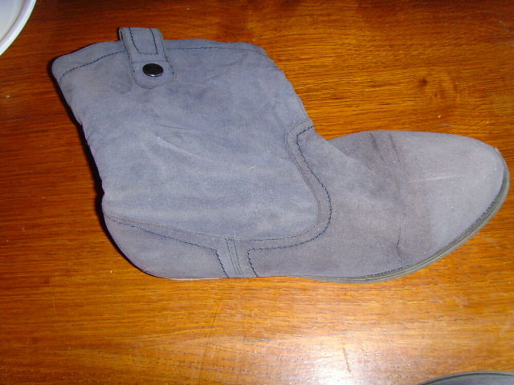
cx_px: 257
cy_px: 192
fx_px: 579
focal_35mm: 39
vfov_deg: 36.8
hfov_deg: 47.9
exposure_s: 1/45
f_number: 3.5
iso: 200
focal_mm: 6.6
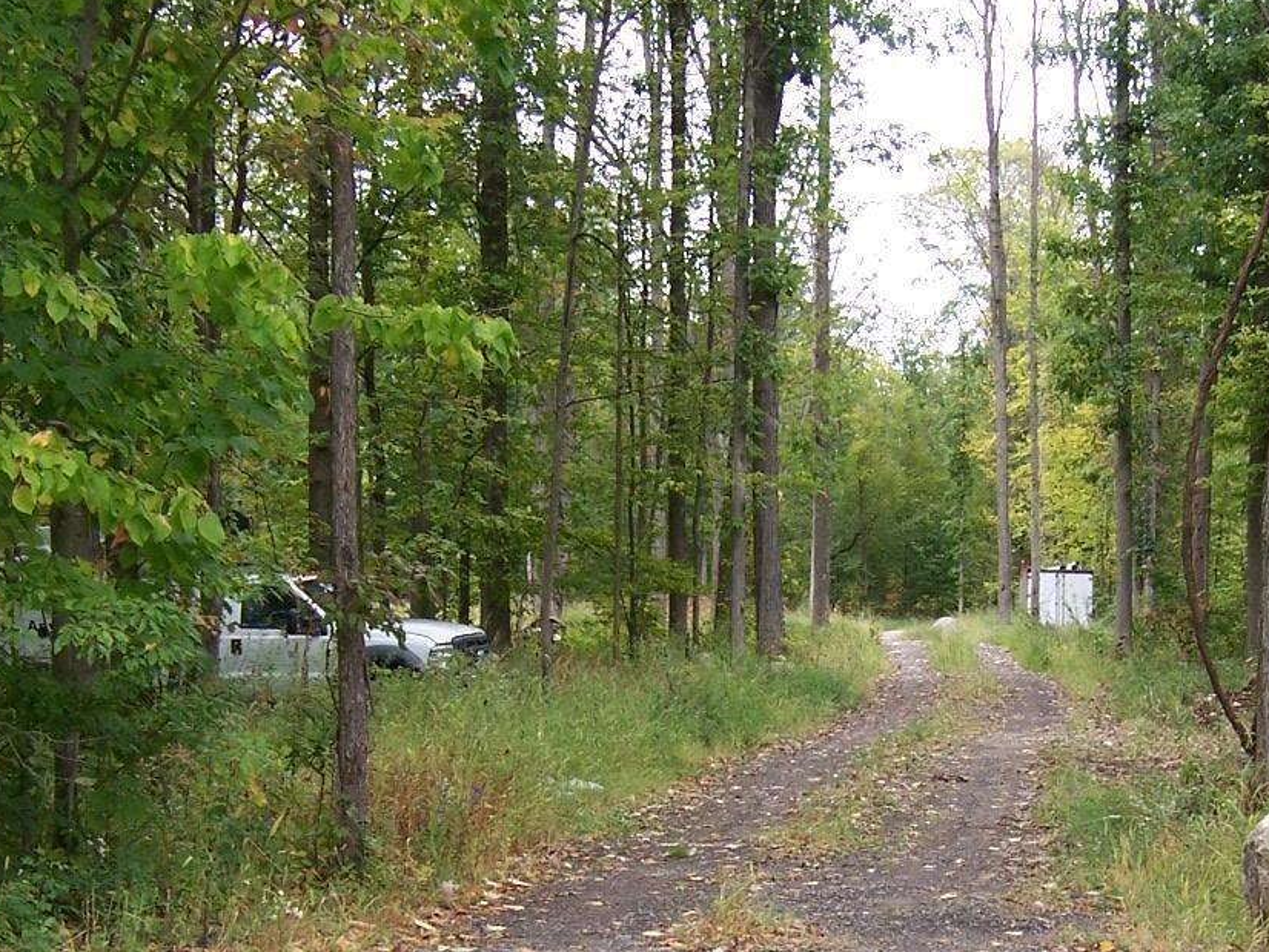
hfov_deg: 31.0
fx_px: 2274
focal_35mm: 62
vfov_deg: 23.4
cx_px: 805
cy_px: 742
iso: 80
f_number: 3.4
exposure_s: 1/90
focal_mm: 5.5
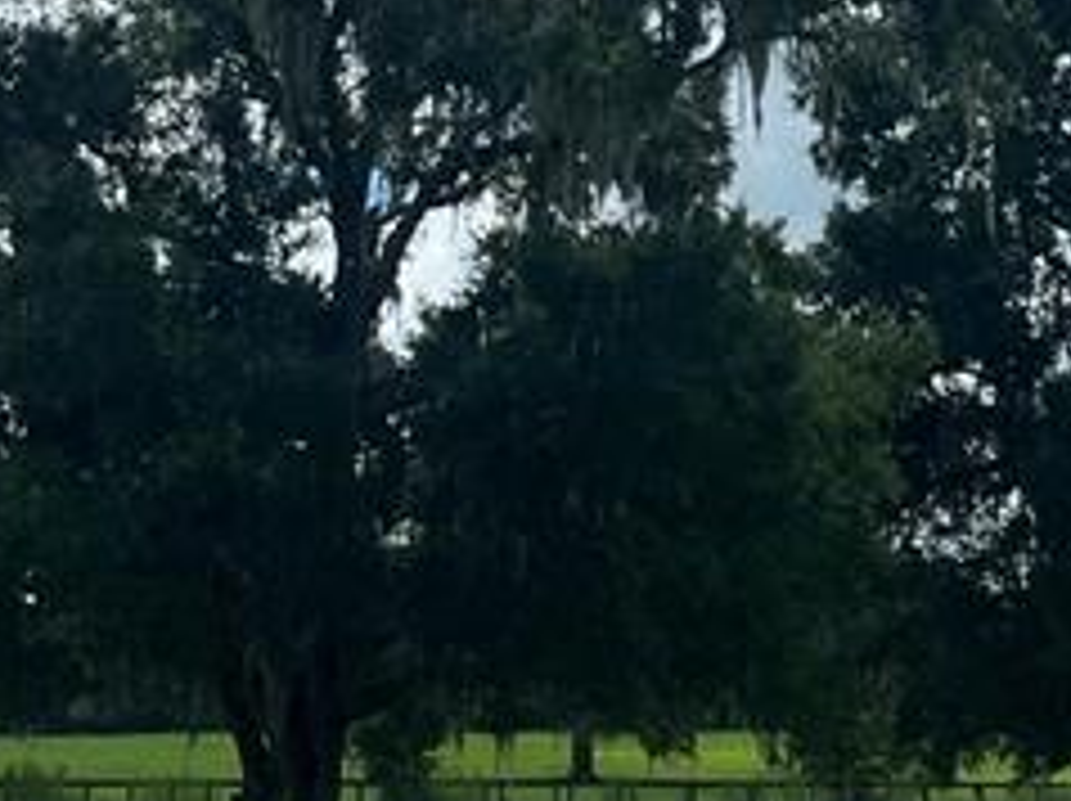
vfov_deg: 13.2
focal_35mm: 112
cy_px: 212
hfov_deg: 17.5
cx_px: 747
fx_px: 3462
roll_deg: +0.7
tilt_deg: +8.4
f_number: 1.5
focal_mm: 5.7
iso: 50
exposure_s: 1/10309
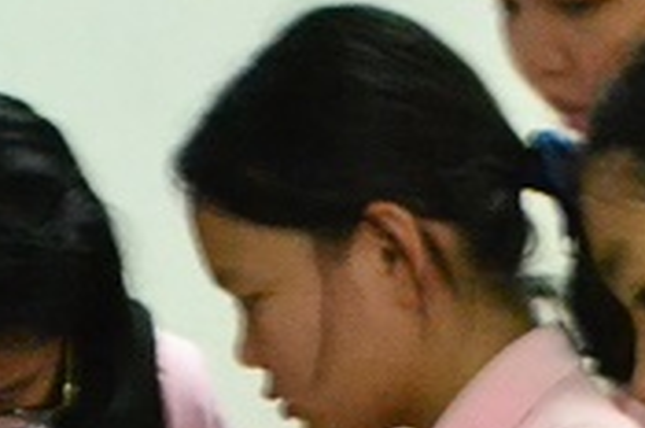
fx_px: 5531
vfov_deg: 4.4
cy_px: 670
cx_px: -77
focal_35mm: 309
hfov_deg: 6.6
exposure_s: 1/160
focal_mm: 45
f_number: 6.3
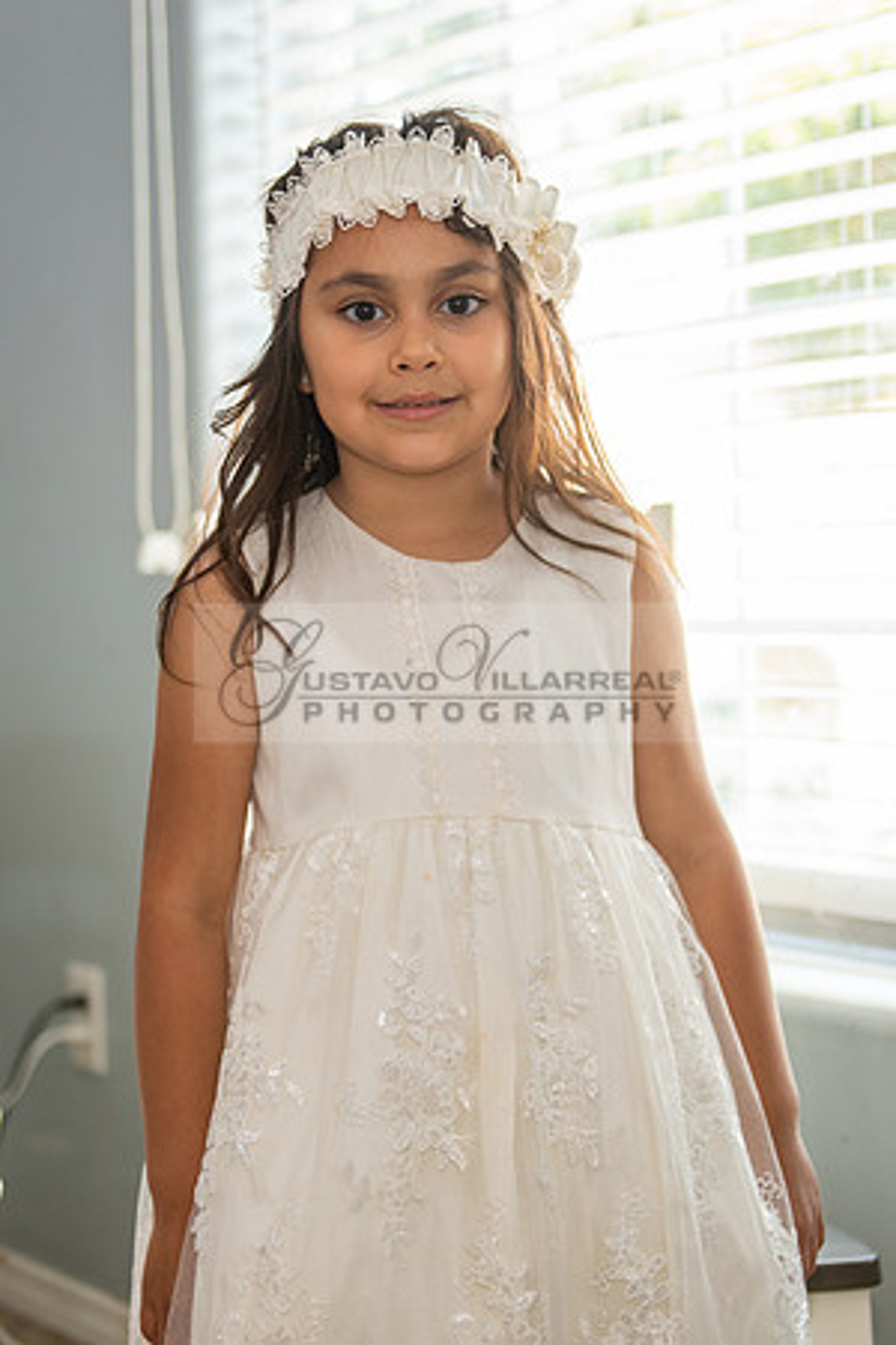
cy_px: 637
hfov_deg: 16.7
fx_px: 3055
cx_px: 412
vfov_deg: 24.8
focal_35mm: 82
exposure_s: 1/125
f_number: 2.8
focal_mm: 48
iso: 320
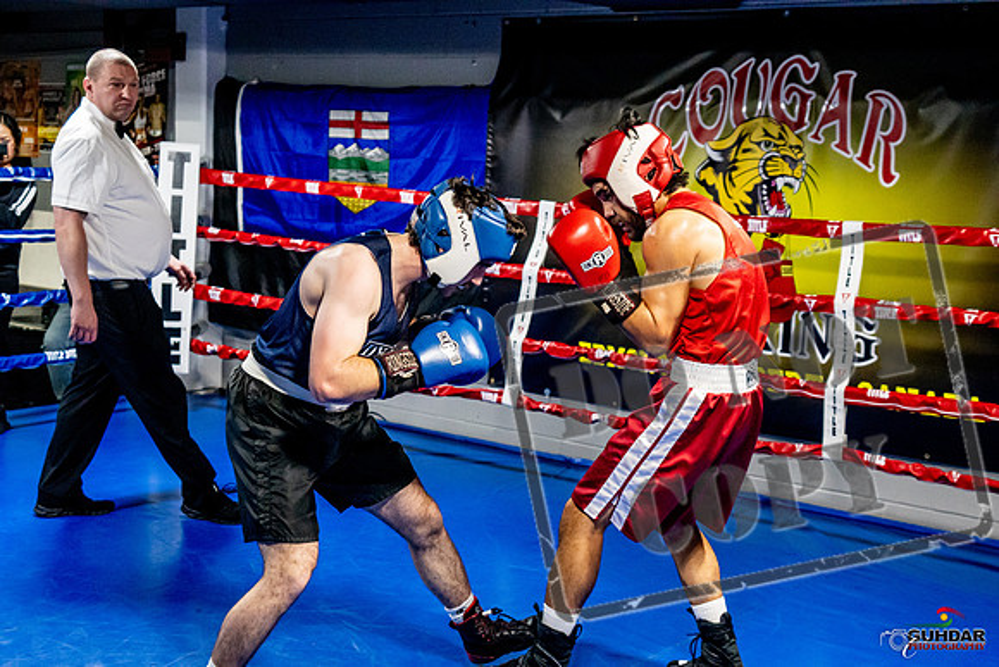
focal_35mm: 52
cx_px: 500
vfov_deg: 26.0
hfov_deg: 38.2
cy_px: 334
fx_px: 1443
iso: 5000
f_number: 2.8
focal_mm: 35
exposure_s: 1/800
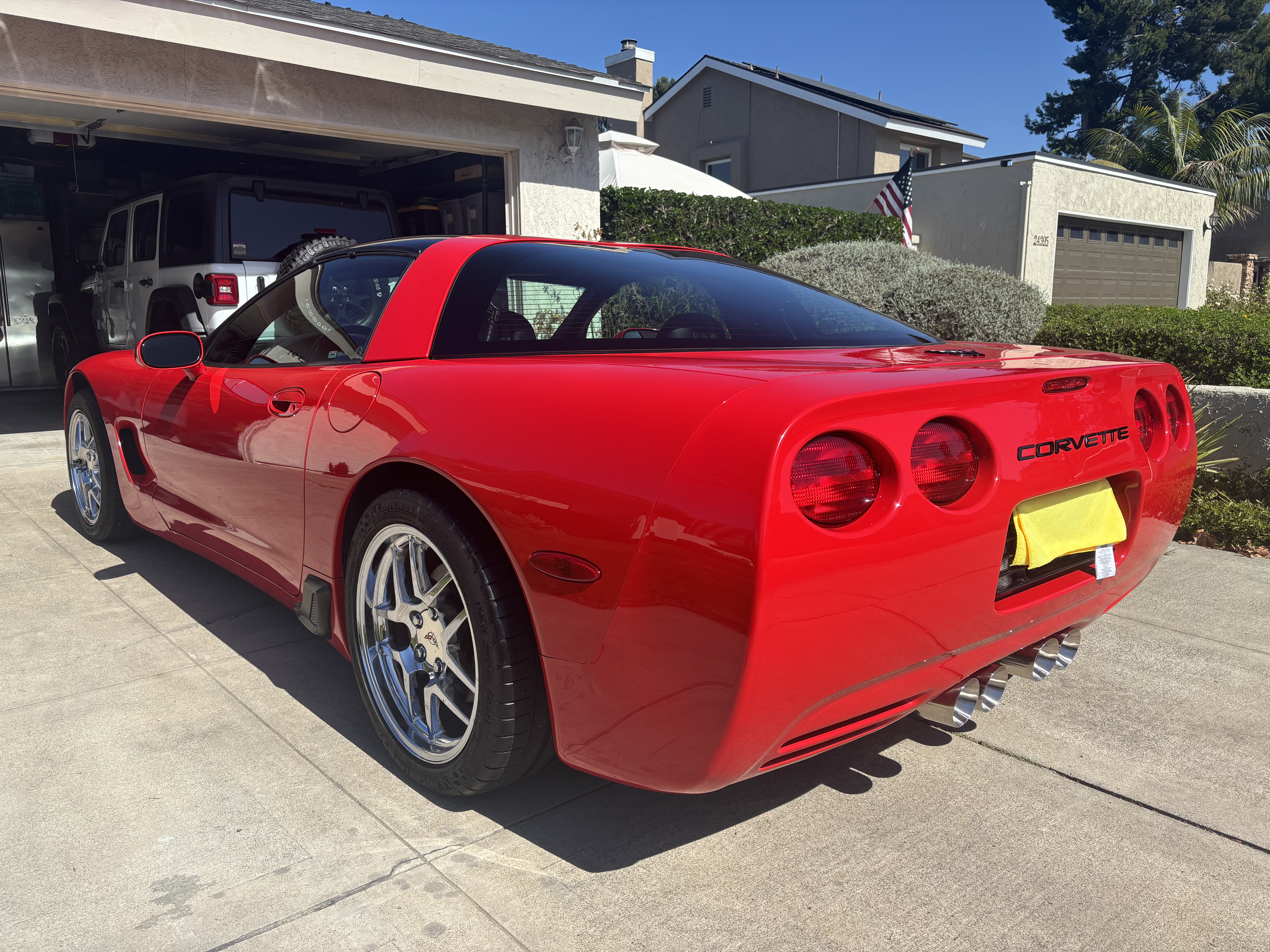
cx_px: 635
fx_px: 954
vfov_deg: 53.1
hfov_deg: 67.3
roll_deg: -0.8
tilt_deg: -9.7
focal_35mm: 26
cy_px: 476
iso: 50
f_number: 1.6
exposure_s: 1/2933
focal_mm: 5.96
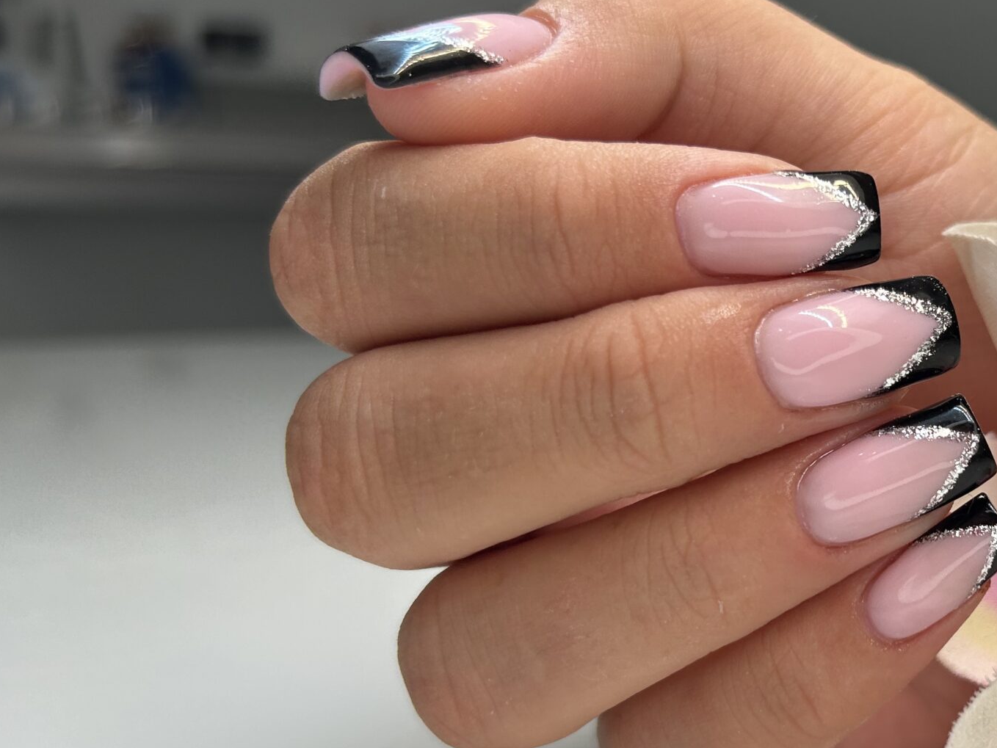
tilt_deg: -10.6
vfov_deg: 29.7
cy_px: 396
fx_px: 1412
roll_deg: -1.9
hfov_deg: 36.1
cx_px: 930
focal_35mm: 49
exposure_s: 1/473
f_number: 1.5
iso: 50
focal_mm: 5.7
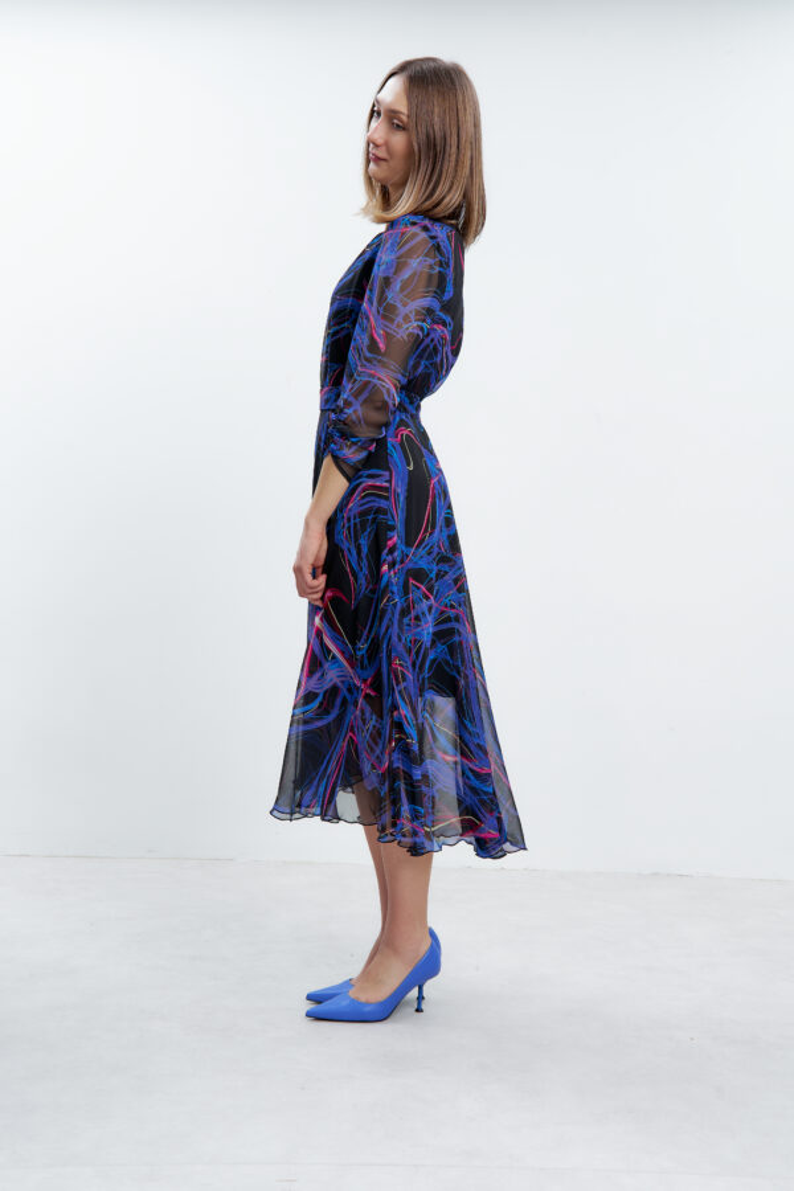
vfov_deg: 43.6
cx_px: 397
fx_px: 1489
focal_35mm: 45
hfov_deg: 29.9
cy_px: 596
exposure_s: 1/160
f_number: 10
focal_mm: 45
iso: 100
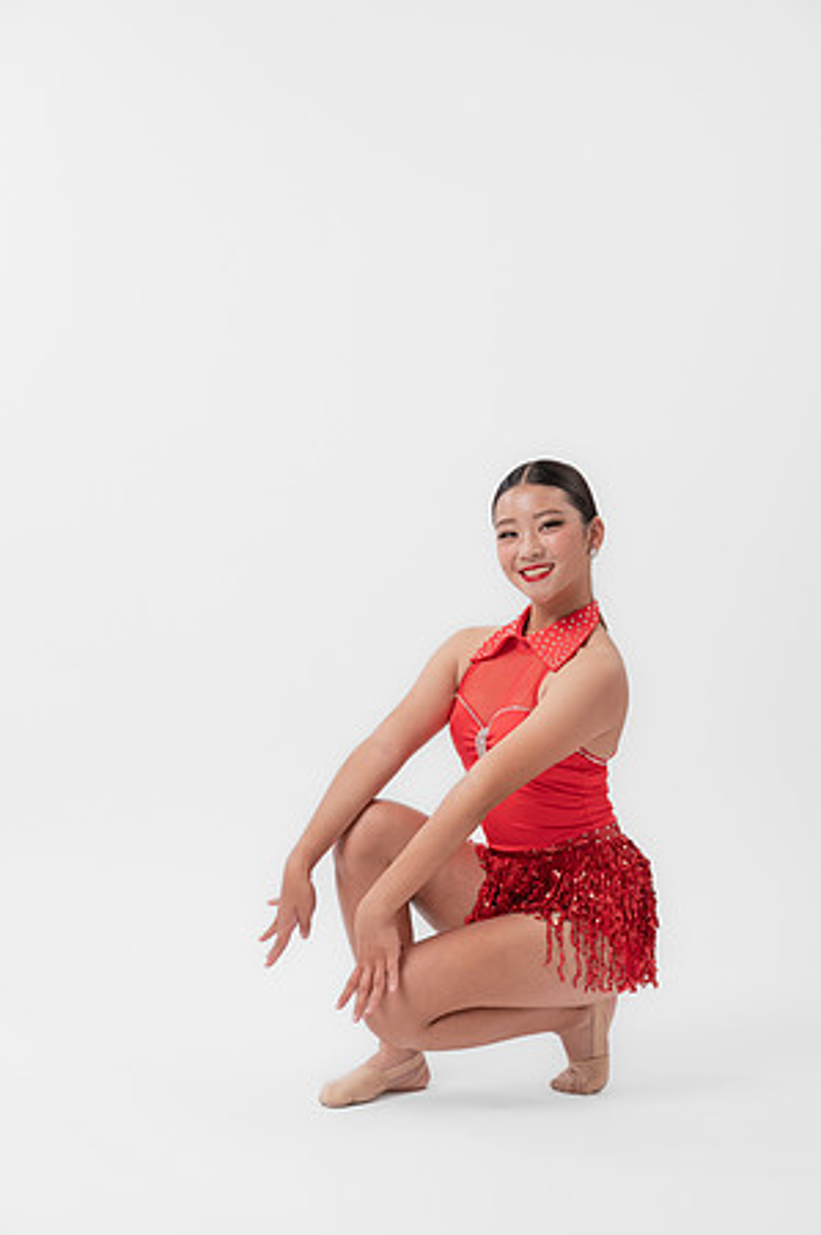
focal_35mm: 70
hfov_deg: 19.4
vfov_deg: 28.9
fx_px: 2400
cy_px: 618
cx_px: 410
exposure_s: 1/125
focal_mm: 70
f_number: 8
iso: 400
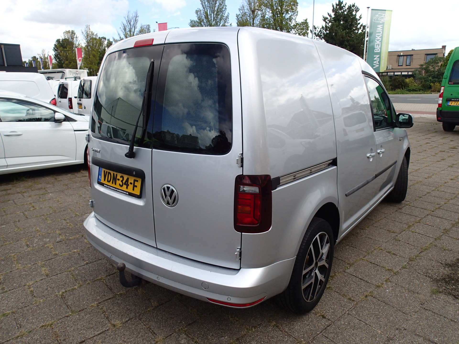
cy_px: 172
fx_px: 331
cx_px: 230
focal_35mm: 25
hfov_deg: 69.4
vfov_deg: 54.9
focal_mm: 4.5
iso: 100
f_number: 2.8
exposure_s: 1/800
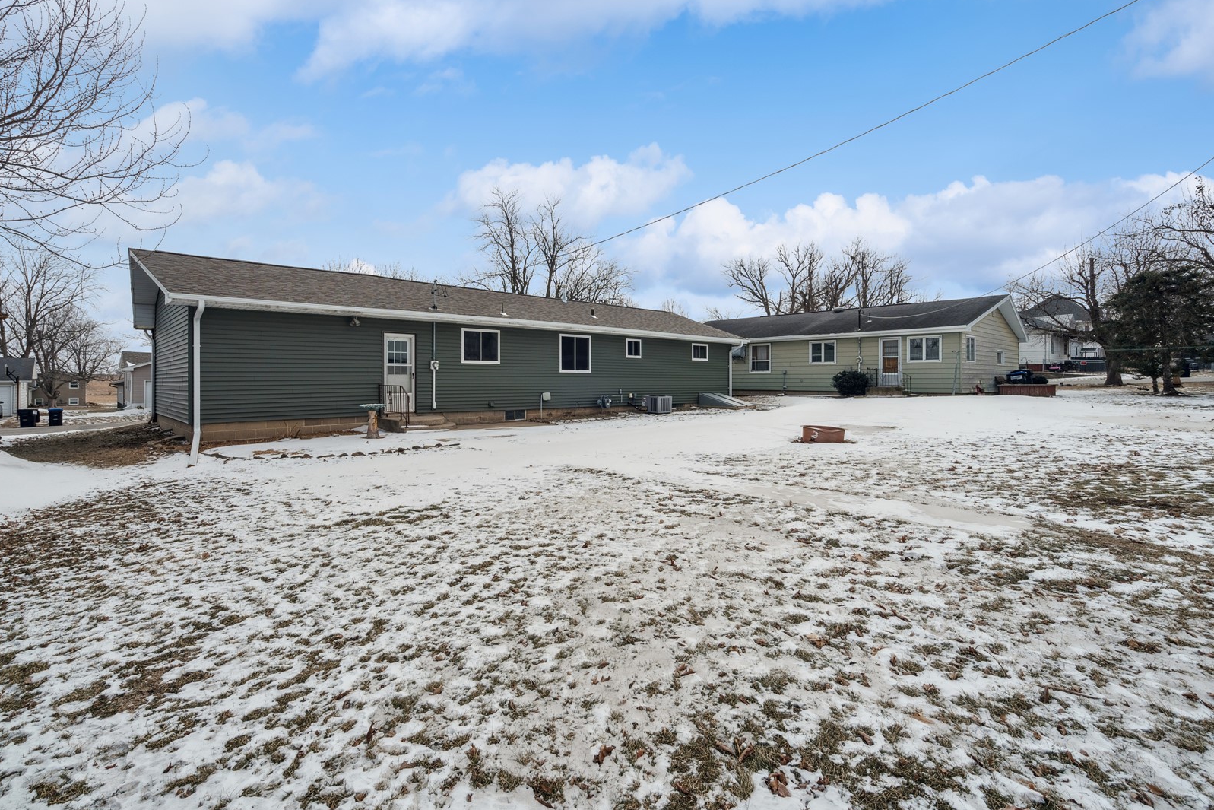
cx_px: 586
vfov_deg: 70.4
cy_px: 384
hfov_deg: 93.2
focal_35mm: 17
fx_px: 573
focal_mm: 16
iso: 400
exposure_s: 1/640
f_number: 10
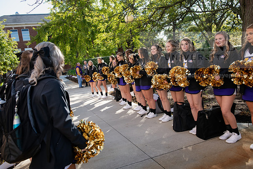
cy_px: 84
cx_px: 126
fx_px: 218
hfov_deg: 60.3
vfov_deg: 42.3
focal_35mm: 31
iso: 400
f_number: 5
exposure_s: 1/500
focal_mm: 31
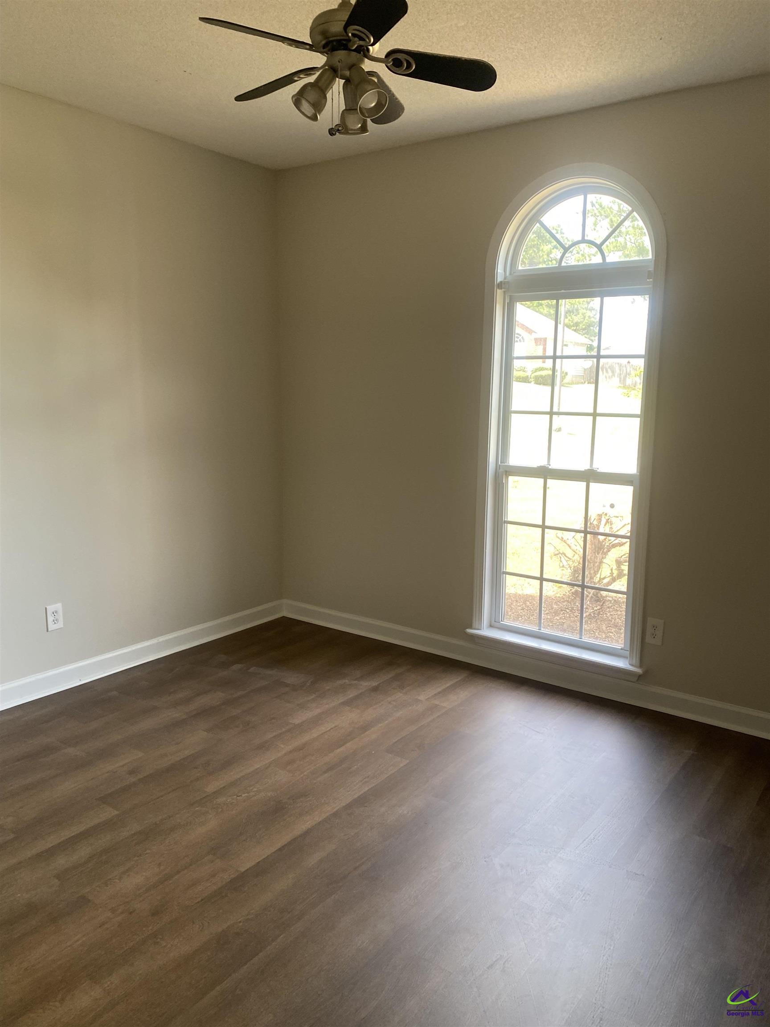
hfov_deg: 53.1
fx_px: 771
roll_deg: -1.8
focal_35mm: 26
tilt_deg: -8.7
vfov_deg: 67.3
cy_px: 514
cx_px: 385
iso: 100
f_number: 1.8
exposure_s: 1/121
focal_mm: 4.25
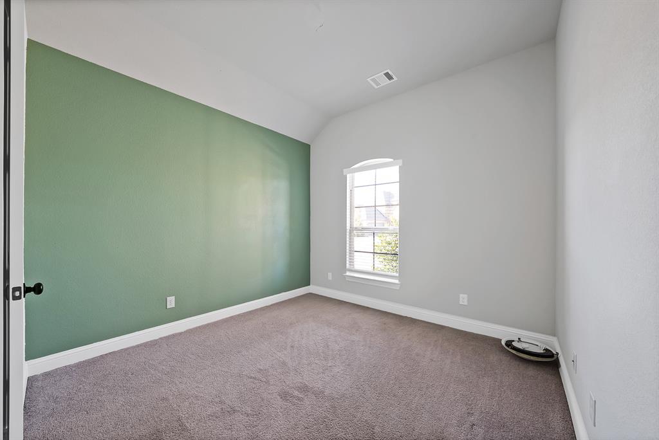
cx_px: 330
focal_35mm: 12
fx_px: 220
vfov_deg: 90.1
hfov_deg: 112.6
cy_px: 220
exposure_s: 1/2
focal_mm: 12
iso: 640
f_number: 8
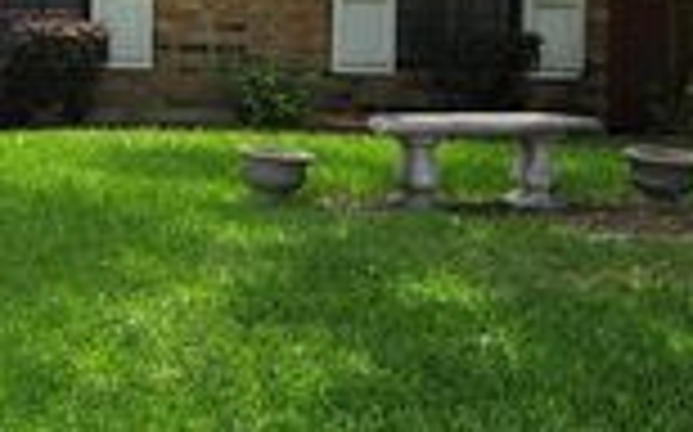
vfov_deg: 16.1
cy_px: -11
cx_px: -324
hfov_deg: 22.0
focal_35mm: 79
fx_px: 1491
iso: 64
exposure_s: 1/4143
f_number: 1.4
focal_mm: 6.5
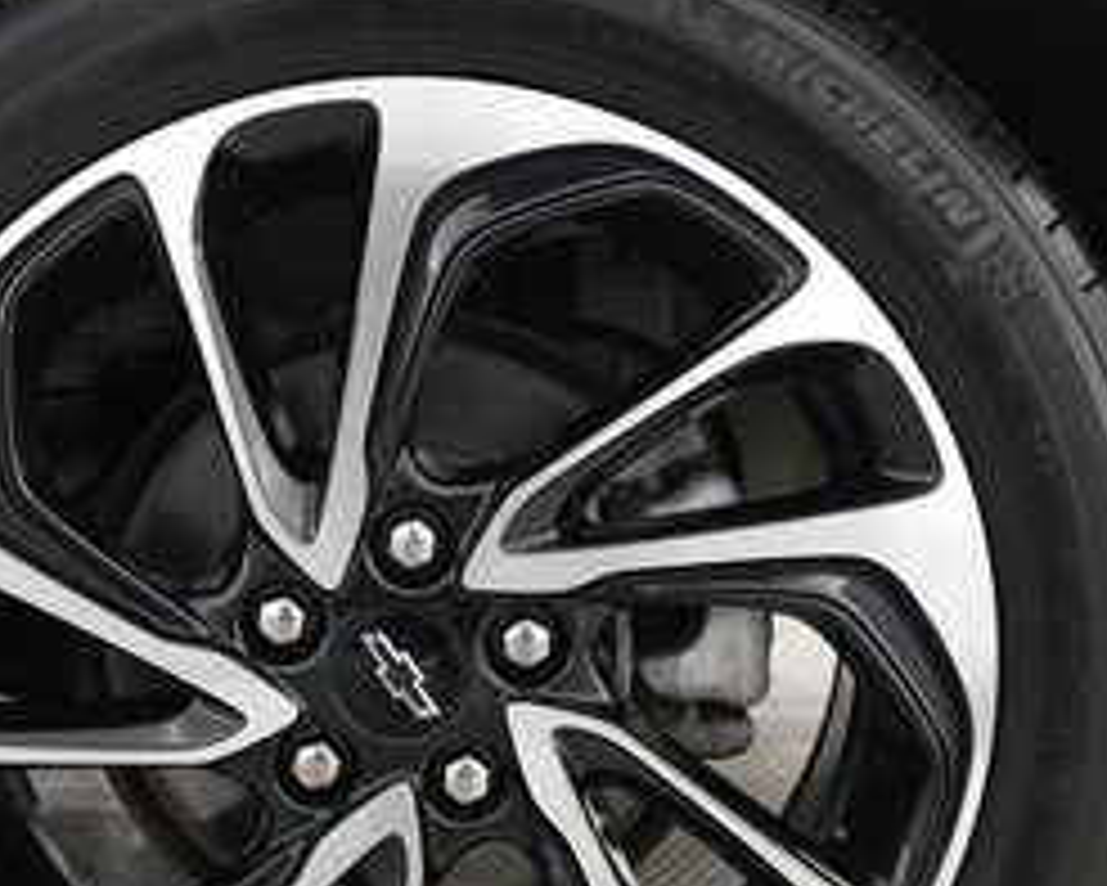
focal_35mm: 61
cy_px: 571
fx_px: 1999
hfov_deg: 30.7
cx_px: 351
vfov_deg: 24.9
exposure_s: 1/125
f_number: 4
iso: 4000
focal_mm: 25
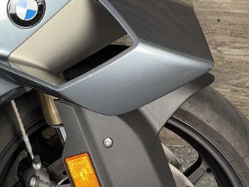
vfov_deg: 18.8
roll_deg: -1.3
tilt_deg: -13.9
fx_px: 532
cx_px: -56
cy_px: -40
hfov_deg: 23.8
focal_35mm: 74
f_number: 1.78
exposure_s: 1/35
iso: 64
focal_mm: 6.76
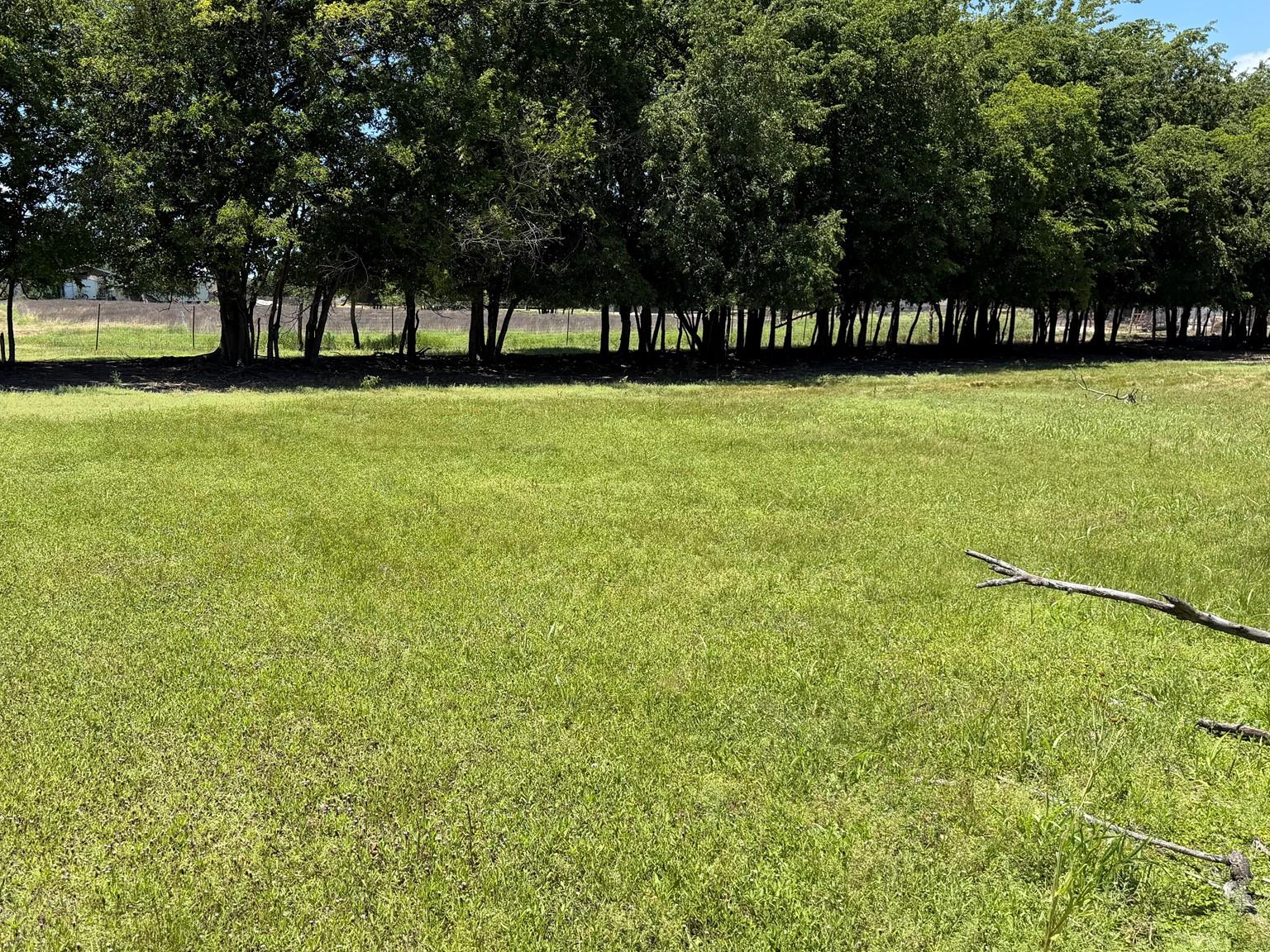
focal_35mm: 32
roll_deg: +0.4
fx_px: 1174
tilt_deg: -10.0
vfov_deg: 44.0
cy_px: 557
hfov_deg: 56.0
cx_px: 456
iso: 80
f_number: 1.78
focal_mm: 6.76
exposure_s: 1/3145
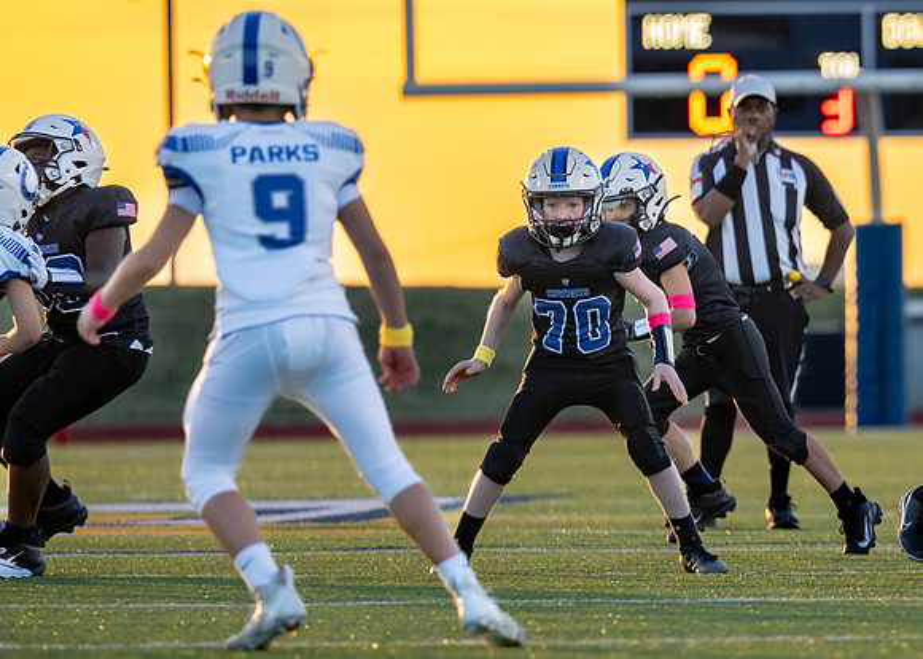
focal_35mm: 530
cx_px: 1159
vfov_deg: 2.7
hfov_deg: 3.8
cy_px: 327
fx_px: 13902
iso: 640
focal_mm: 200
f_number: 2.8
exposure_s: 1/1250
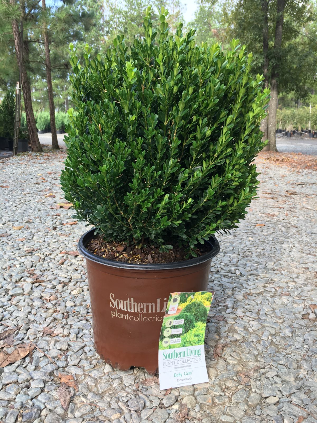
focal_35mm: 29
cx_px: 158
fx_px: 354
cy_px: 212
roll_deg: +0.3
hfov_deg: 48.2
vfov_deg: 61.7
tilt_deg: -12.4
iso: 25
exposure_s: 1/120
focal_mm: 4.15
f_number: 2.2
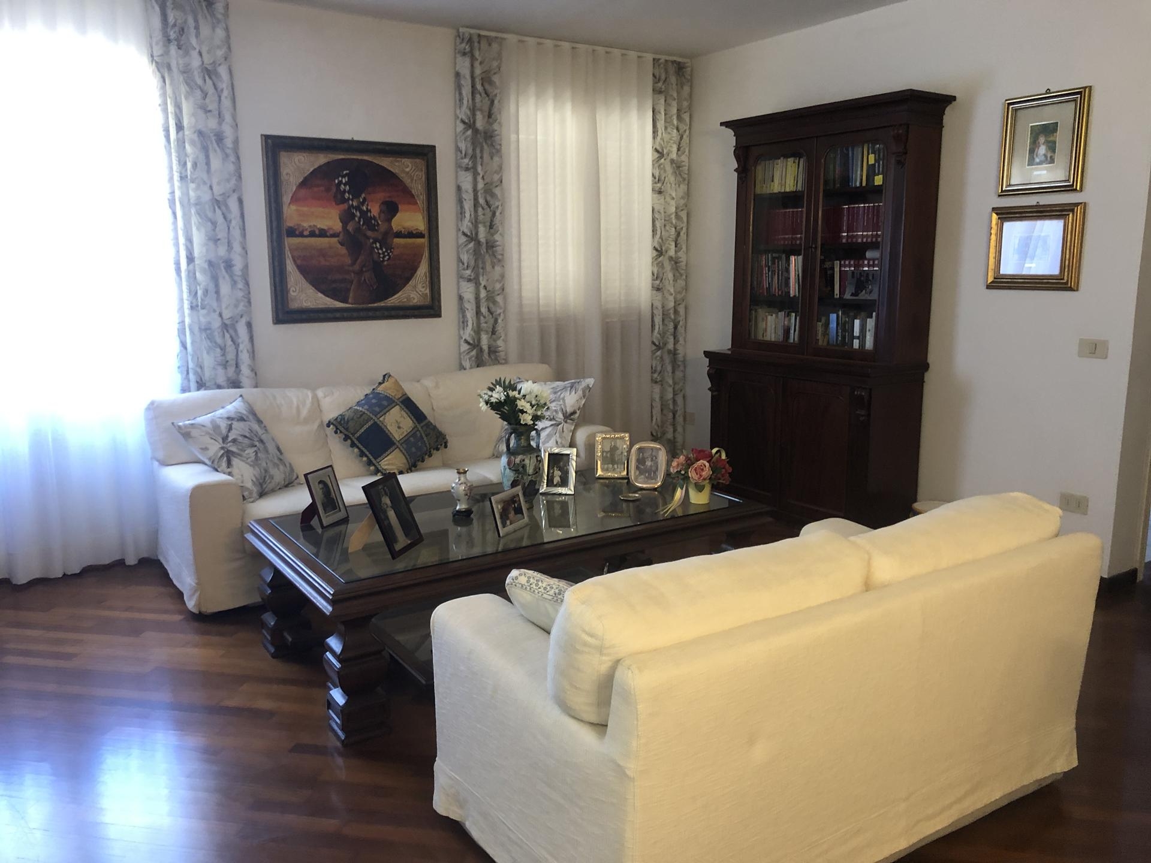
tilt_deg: -9.5
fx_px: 931
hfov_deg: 63.4
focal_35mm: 28
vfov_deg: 49.7
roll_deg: -0.9
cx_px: 576
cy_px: 432
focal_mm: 4
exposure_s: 1/17
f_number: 1.8
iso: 80
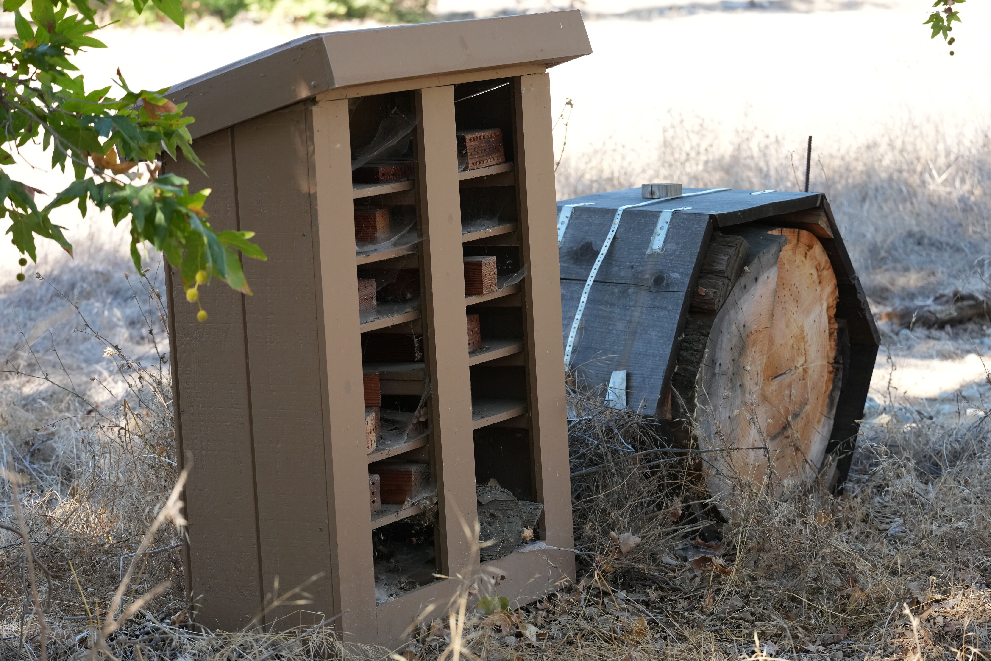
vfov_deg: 13.7
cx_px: 496
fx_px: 2753
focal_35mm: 100
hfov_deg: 20.4
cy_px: 330
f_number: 4.5
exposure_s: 1/800
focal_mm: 100
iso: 2000
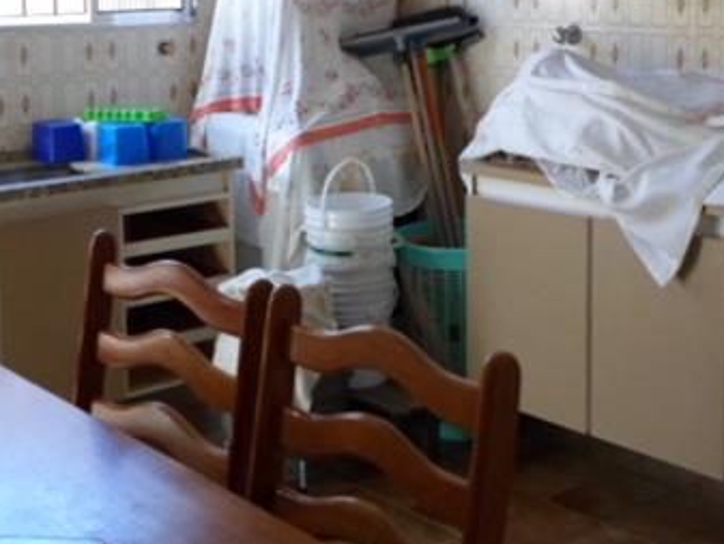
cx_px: 393
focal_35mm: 57
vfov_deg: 25.1
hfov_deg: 33.8
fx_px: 1193
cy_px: 77
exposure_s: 1/125
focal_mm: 4.5
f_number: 2.5
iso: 160
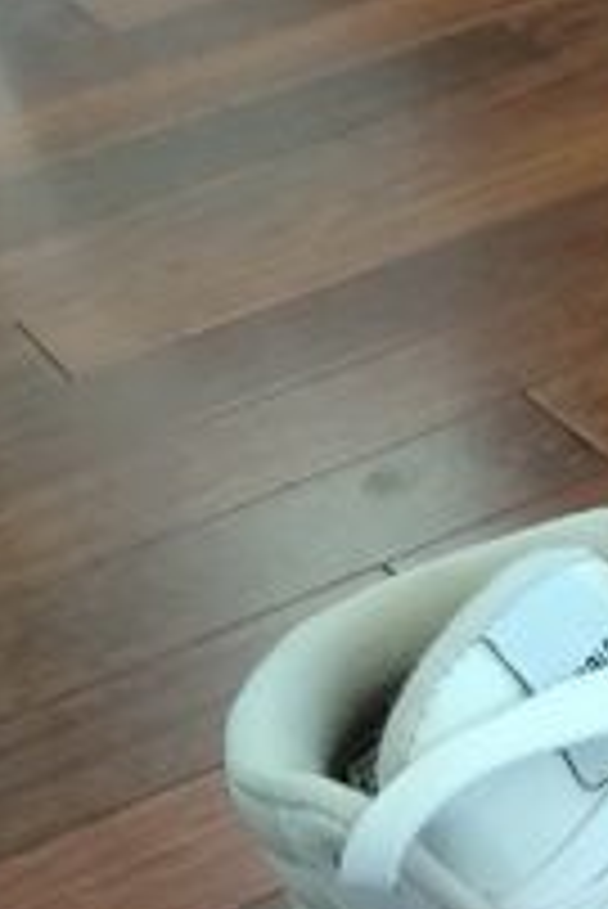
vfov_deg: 20.0
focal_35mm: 89
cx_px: 1031
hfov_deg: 14.0
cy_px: 1336
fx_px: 2251
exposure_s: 1/50
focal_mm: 4.05
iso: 466
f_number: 1.8
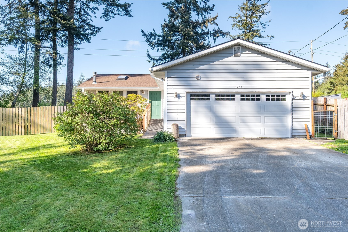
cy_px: 116
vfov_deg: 42.3
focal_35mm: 31
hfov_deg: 60.3
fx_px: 300
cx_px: 174
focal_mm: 20.9
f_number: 7.1
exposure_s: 1/320
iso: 250
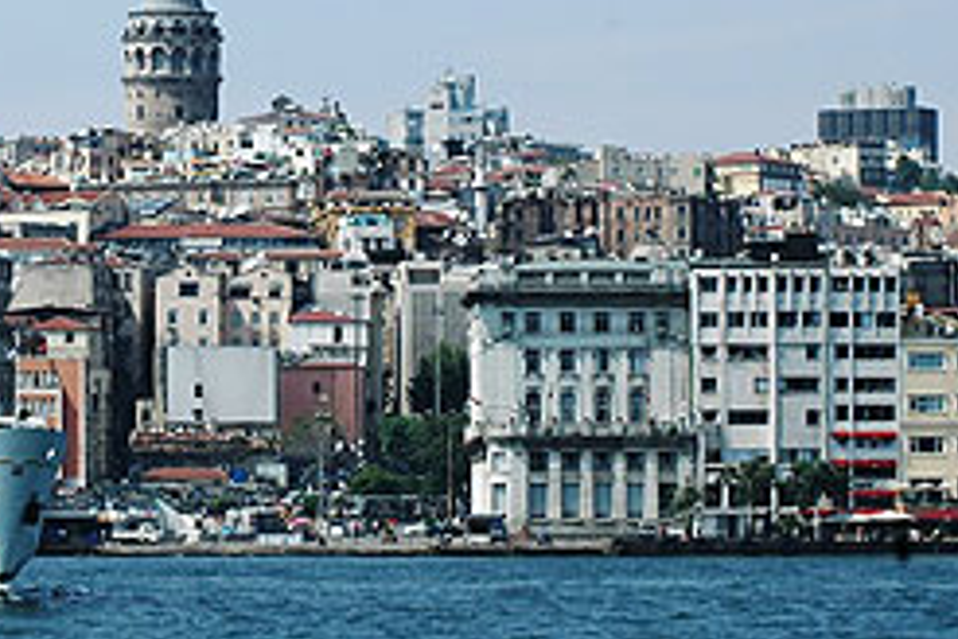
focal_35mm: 192
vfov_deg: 7.1
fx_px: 5109
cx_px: 195
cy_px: 197
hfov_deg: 10.7
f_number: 10
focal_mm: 70
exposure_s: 1/400
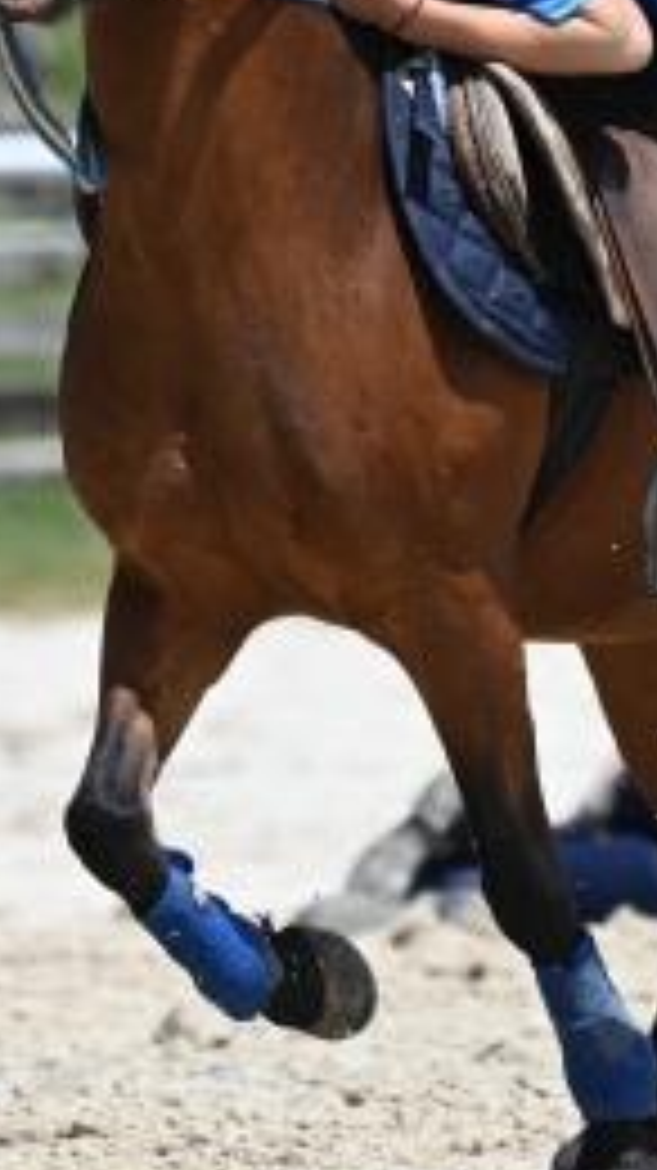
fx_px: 29926
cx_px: 108
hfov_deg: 1.3
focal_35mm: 965
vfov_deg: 2.2
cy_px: 261
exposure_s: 1/1250
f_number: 5.3
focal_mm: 300
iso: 220
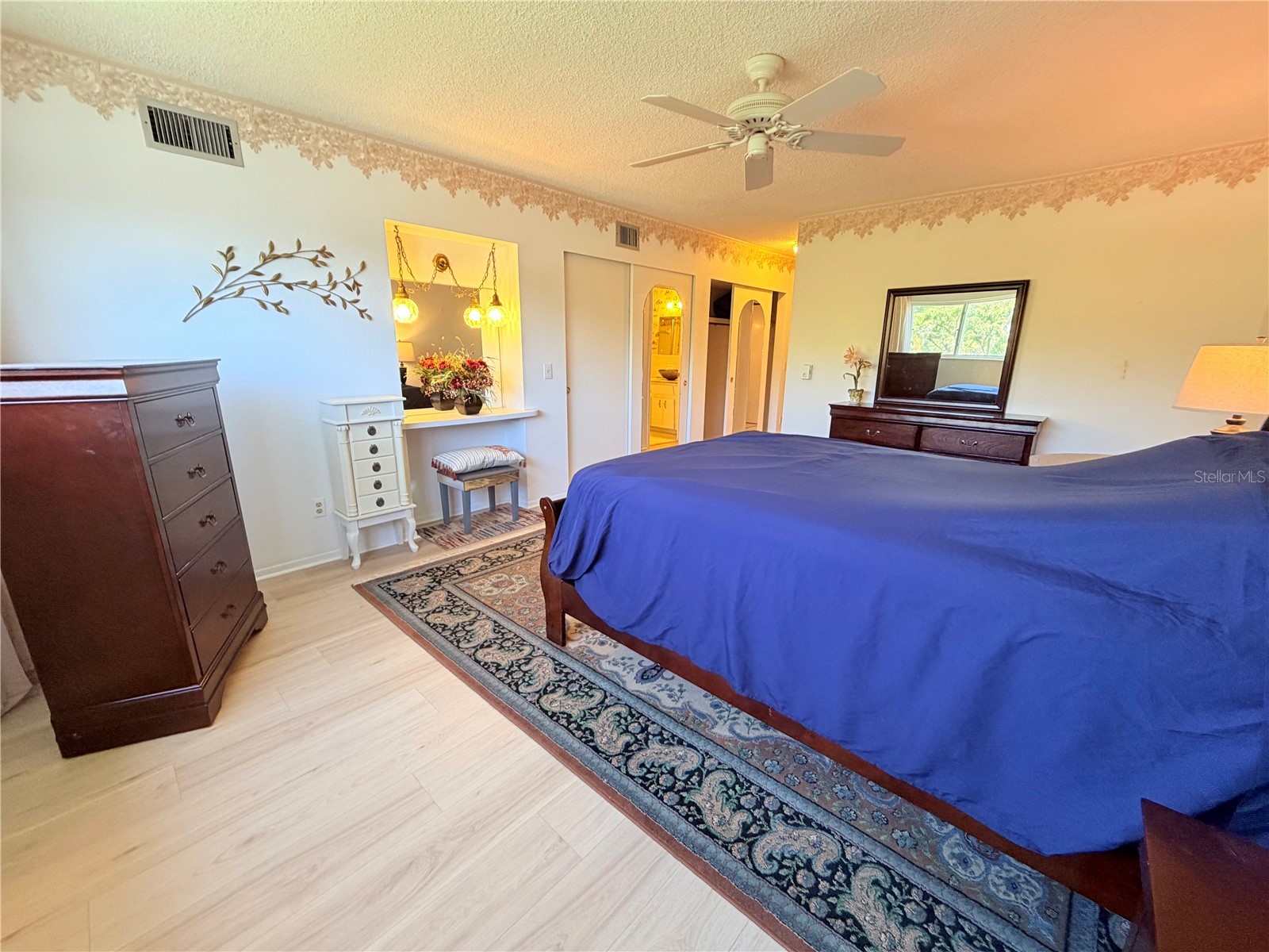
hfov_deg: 102.1
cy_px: 476
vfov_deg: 85.7
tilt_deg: -16.3
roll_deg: +0.5
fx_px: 513
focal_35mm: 14
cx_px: 634
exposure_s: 1/60
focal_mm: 2.22
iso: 200
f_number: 2.2
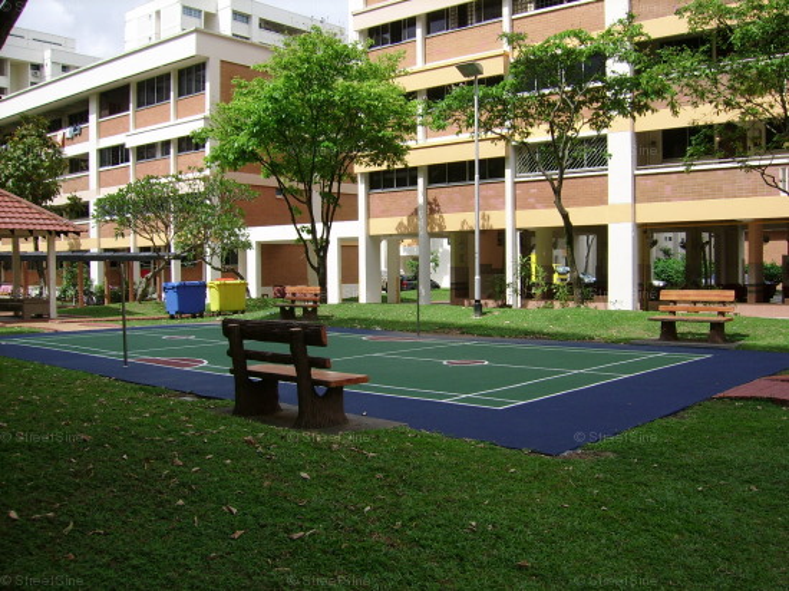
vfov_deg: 40.7
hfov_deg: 52.6
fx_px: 797
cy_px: 296
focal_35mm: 35
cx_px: 394
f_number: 5.8
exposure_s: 1/545
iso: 50
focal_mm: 5.95
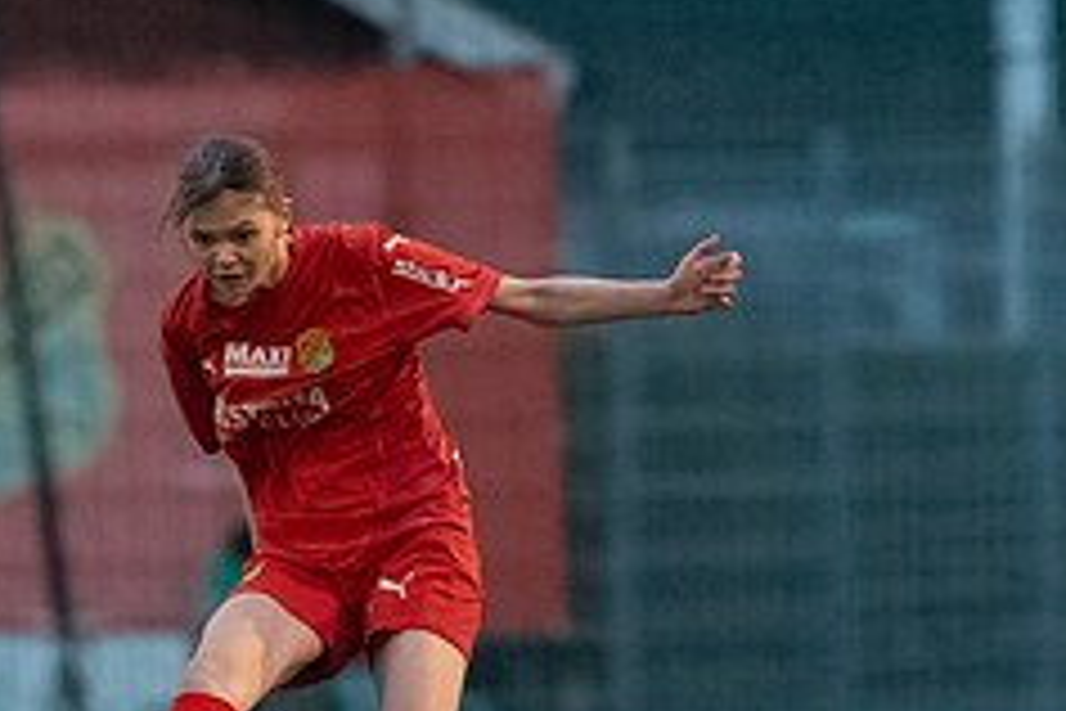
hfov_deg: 1.4
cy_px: 619
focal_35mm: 1485
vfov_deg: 0.9
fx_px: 43969
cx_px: 405
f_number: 3.2
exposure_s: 1/800
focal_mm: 300
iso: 4500
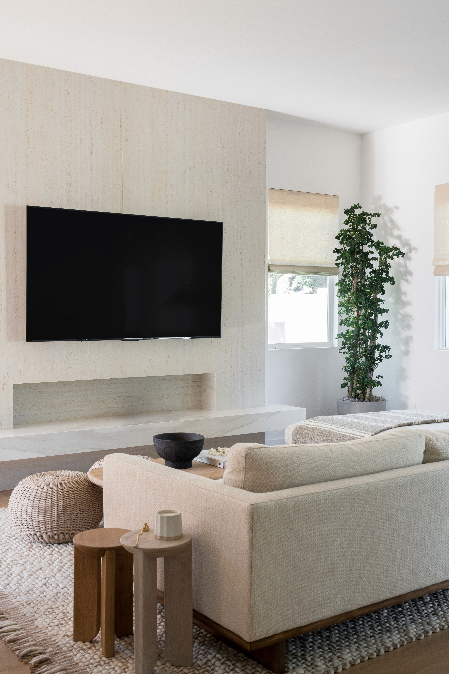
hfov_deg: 33.4
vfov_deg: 48.5
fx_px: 748
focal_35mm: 40
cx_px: 224
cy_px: 337
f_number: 10
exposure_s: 1/8
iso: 400
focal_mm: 40
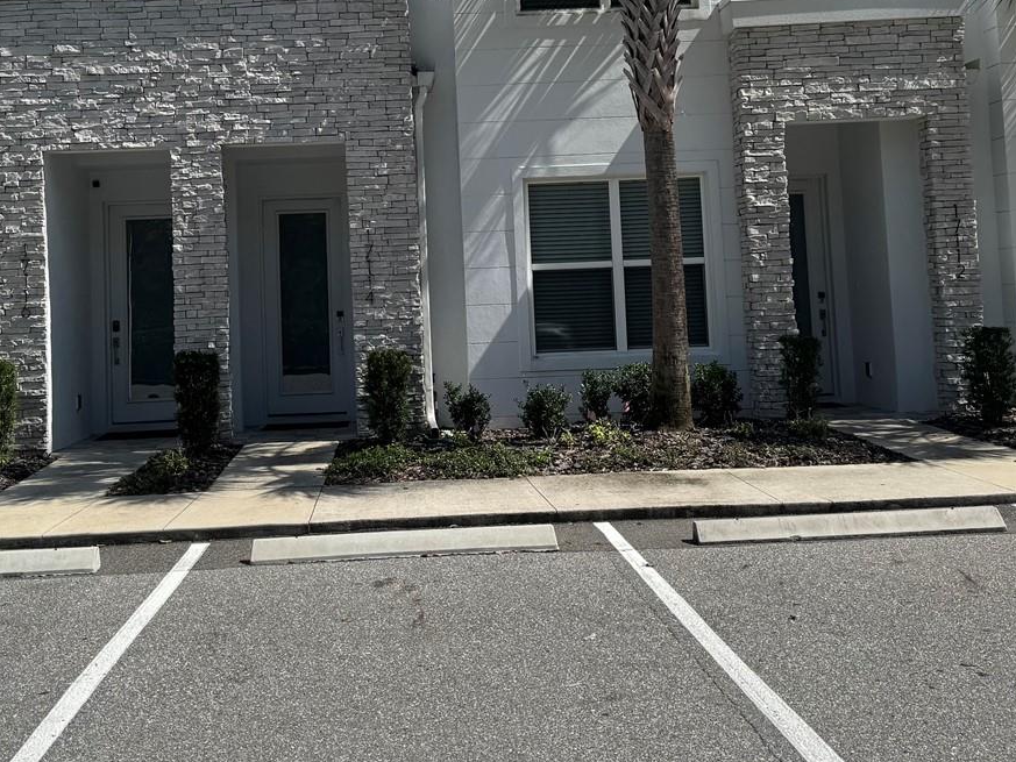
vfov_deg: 32.4
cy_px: 206
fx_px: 1292
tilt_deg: +3.9
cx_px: 406
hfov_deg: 42.7
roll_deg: +1.7
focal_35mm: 44
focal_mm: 6.76
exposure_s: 1/5814
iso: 80
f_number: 1.78
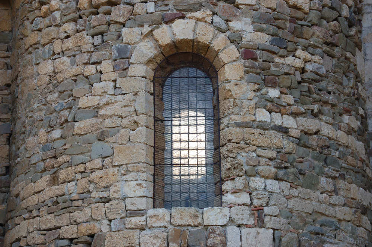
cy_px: 124
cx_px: 186
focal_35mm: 69
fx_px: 712
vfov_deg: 19.7
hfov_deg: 29.3
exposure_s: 1/45
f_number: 13
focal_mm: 46
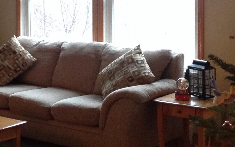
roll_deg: +0.7
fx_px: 621
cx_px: 34
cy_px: 23
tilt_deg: -4.0
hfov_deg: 21.1
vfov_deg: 13.4
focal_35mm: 97
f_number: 2.4
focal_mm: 4.28
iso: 250
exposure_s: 1/15
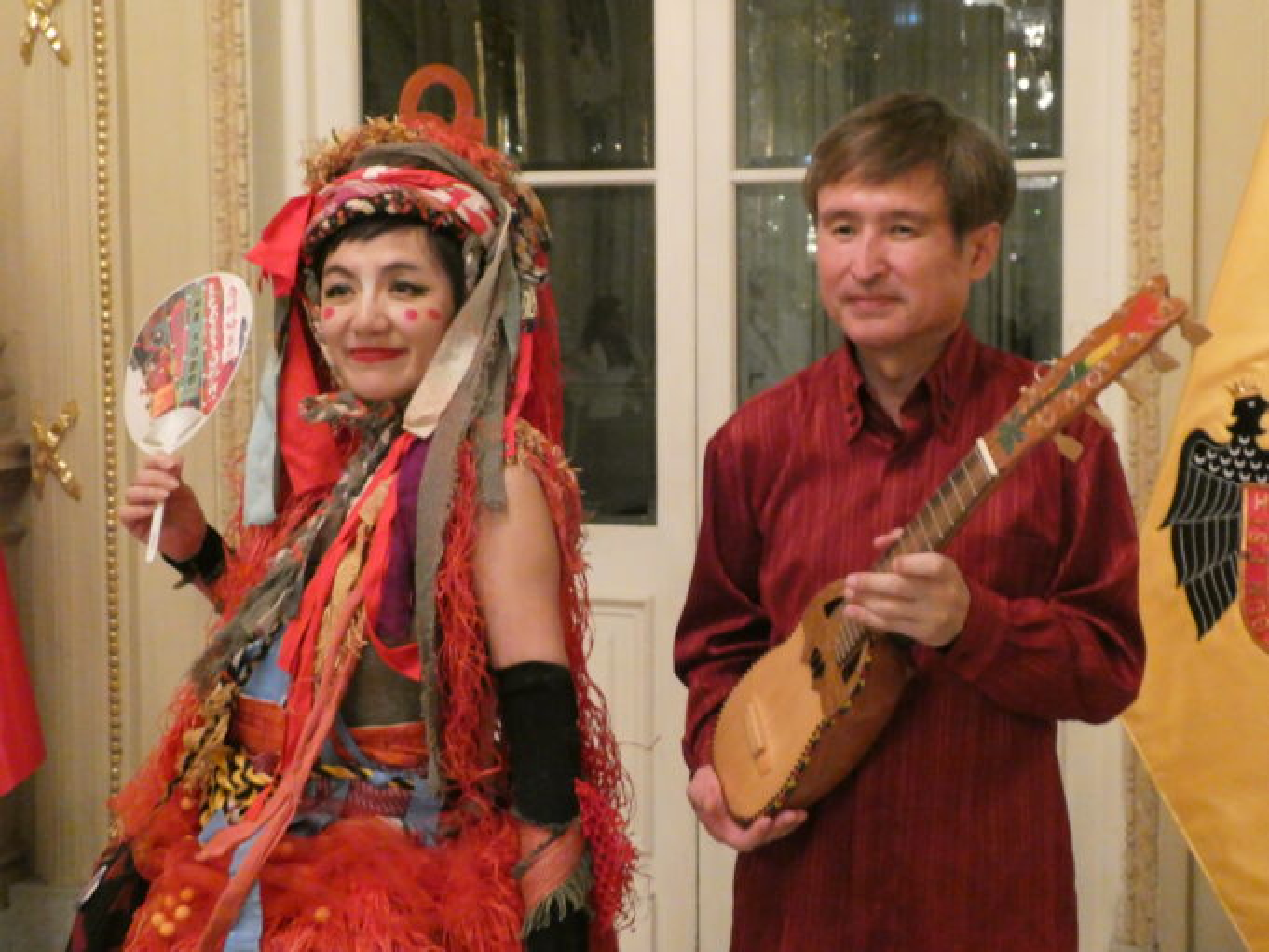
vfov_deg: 27.0
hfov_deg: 35.5
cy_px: 476
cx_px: 634
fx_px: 1980
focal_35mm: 54
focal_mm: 9.6
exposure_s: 1/30
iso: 1600
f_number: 4.1
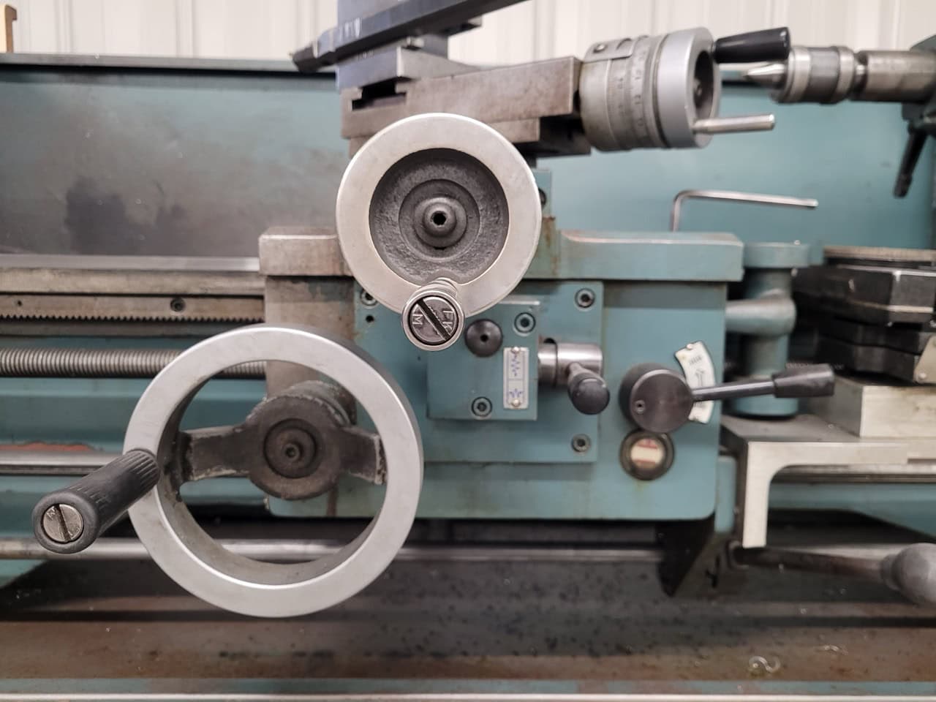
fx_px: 703
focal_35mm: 26
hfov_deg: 67.3
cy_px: 351
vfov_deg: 53.1
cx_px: 468
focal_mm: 5.4
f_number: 1.8
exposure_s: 1/40
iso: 320
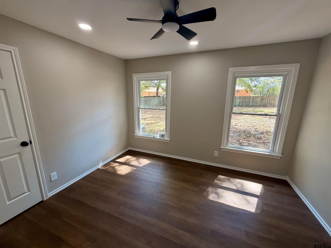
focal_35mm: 14
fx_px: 134
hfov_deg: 102.1
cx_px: 166
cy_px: 124
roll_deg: -0.6
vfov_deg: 85.7
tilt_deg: -12.2
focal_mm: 2.22
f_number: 2.2
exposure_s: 1/121
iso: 100
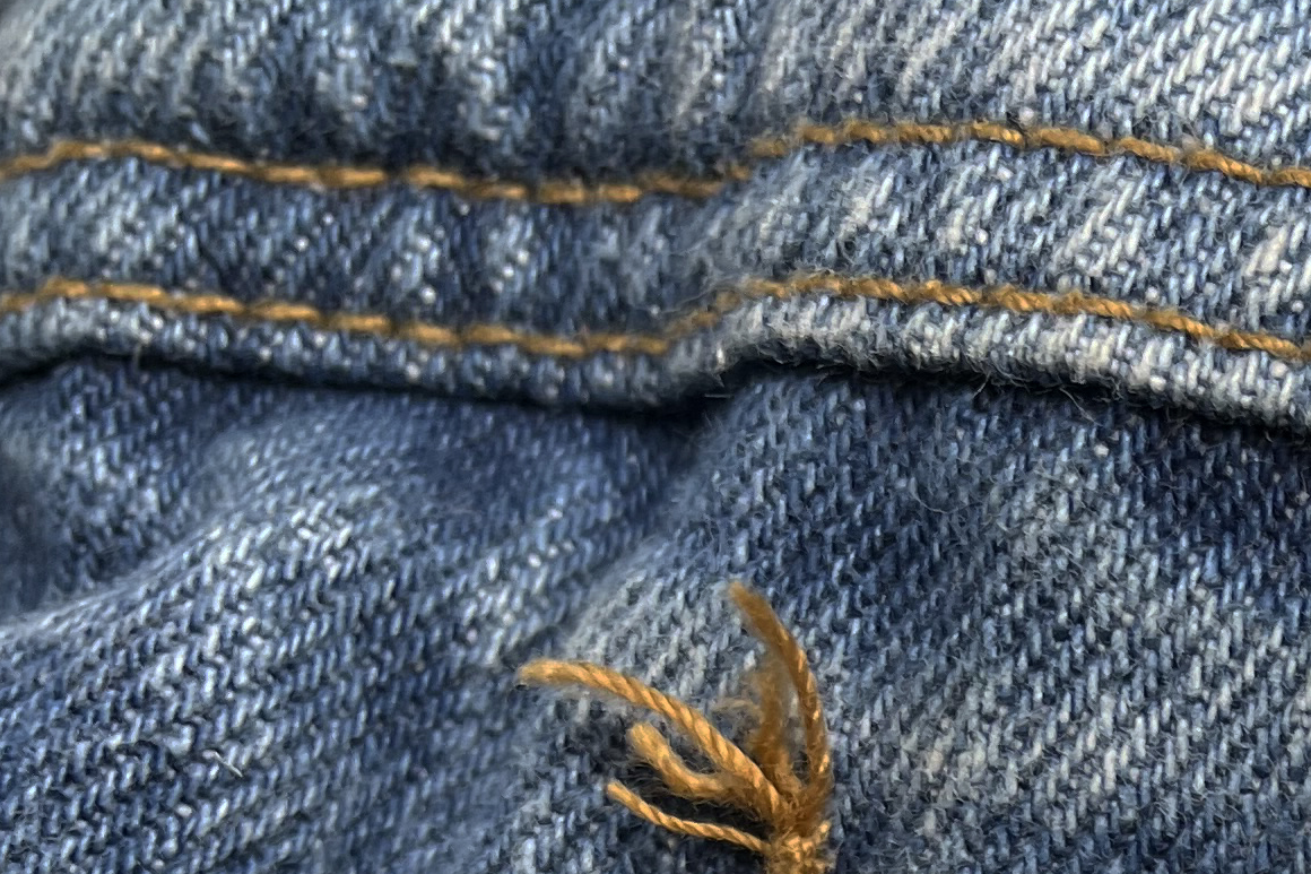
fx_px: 3422
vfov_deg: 13.3
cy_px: 1505
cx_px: 1594
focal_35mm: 94
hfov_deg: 20.2
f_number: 1.6
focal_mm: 5.1
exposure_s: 1/200
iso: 40
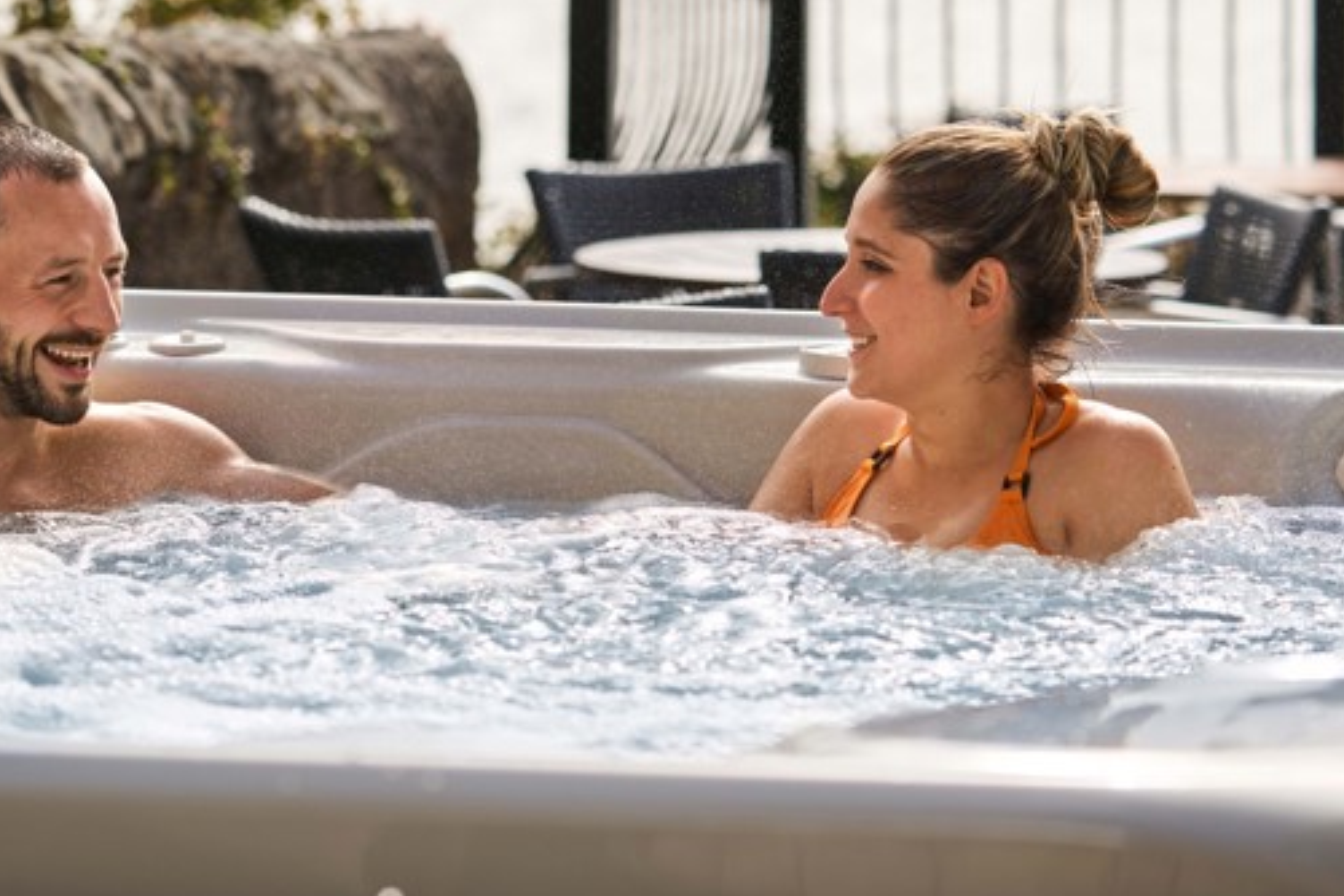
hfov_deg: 12.8
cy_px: 115
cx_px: 598
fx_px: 5973
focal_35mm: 160
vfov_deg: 8.6
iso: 125
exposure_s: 1/1250
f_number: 3.2
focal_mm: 89
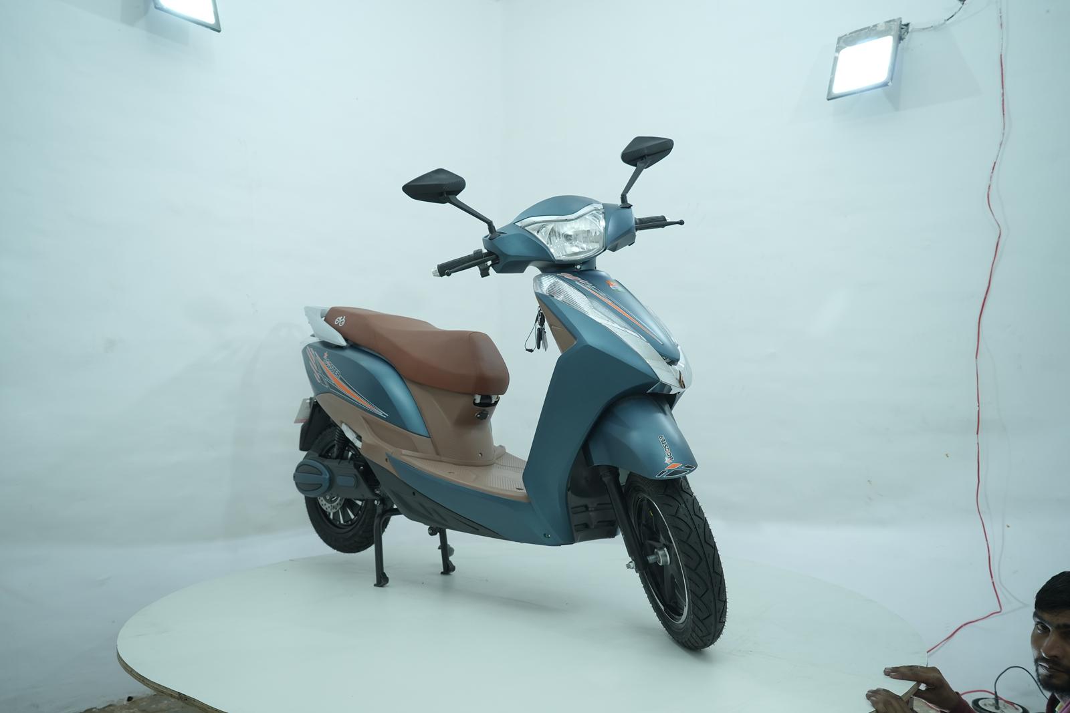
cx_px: 535
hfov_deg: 61.9
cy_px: 356
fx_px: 892
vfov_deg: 43.6
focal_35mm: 30
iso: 640
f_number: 4
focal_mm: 30
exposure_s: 1/100
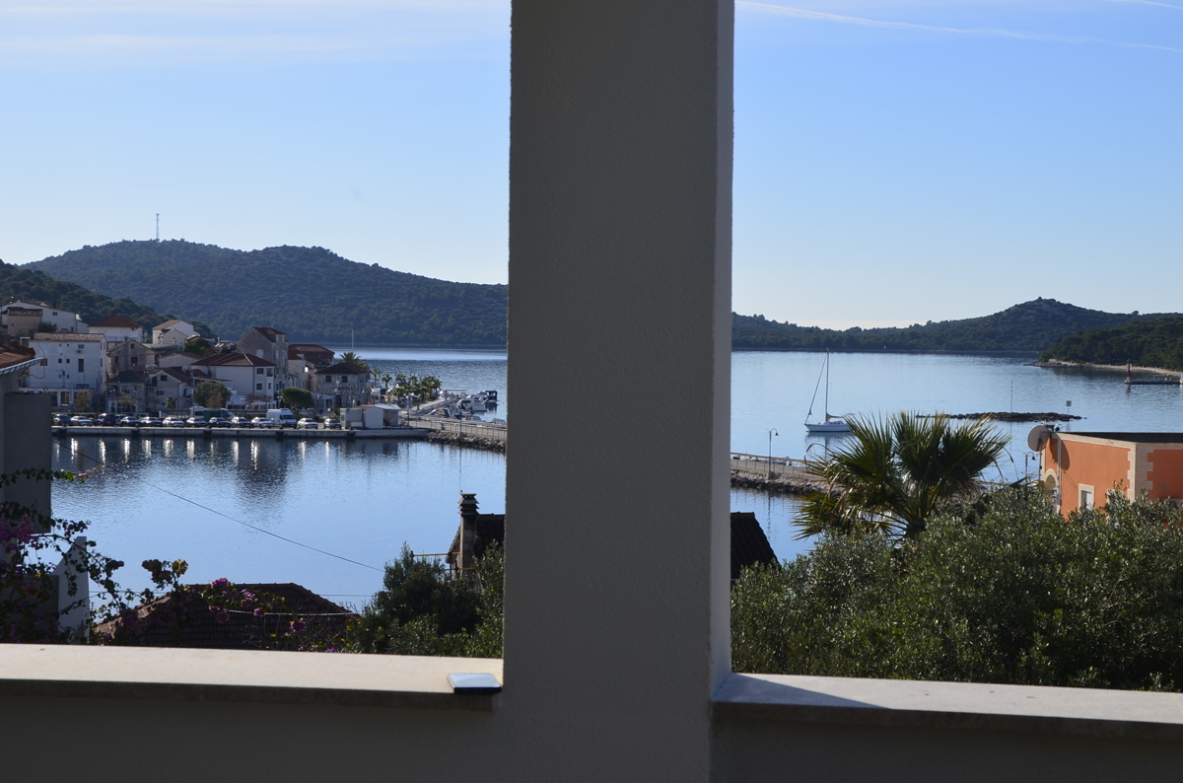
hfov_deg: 29.9
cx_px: 592
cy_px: 392
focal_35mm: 68
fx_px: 2213
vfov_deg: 20.1
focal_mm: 45
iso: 100
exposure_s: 1/160
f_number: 11
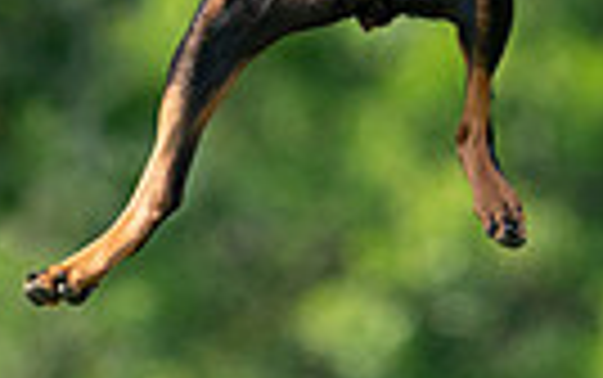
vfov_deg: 0.6
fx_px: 34277
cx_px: 333
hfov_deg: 1.0
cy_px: -146
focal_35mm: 2084
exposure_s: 1/4000
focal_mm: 474
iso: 2500
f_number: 6.3
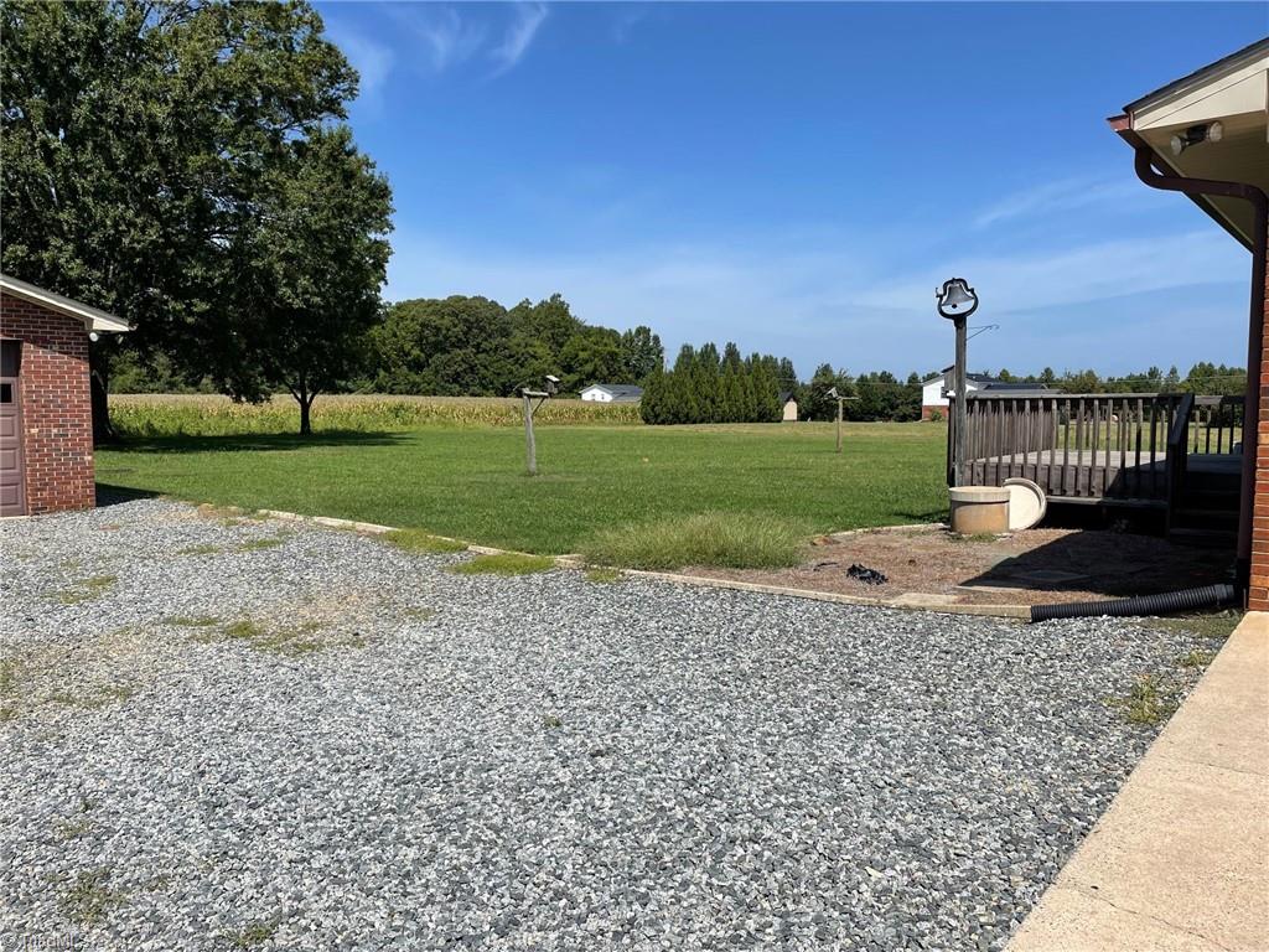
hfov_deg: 67.3
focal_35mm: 26
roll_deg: -0.1
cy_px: 476
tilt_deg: -4.8
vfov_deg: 53.1
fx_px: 953
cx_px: 634
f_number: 1.6
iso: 32
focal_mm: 4.2
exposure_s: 1/4651
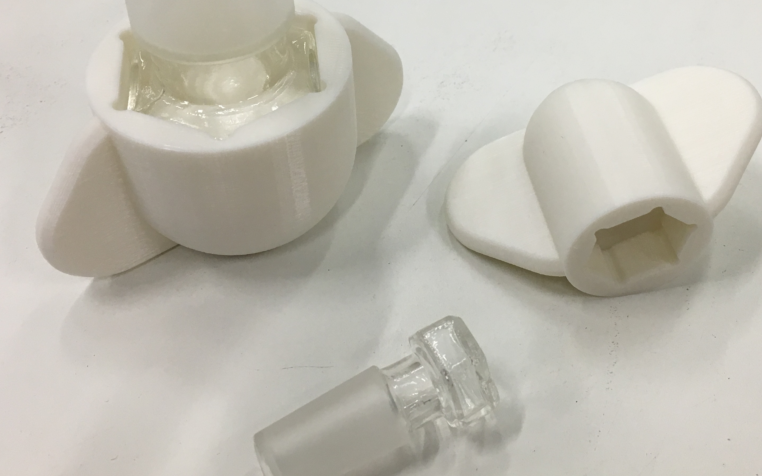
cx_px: 445
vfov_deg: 29.7
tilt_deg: -45.8
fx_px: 893
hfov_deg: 46.0
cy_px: 175
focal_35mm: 43
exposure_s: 1/33
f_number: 2.2
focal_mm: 4.15
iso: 40
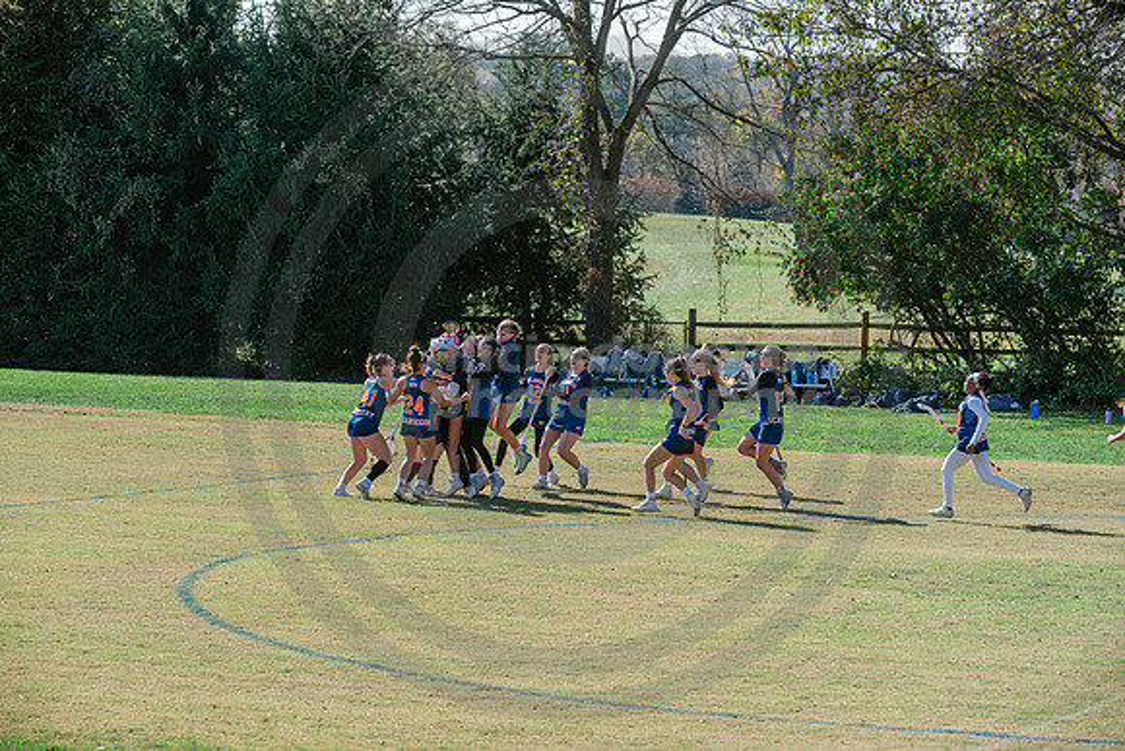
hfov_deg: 15.8
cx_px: 563
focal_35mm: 130
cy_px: 376
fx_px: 4063
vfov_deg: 10.6
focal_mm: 130
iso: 250
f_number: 6.3
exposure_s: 1/640
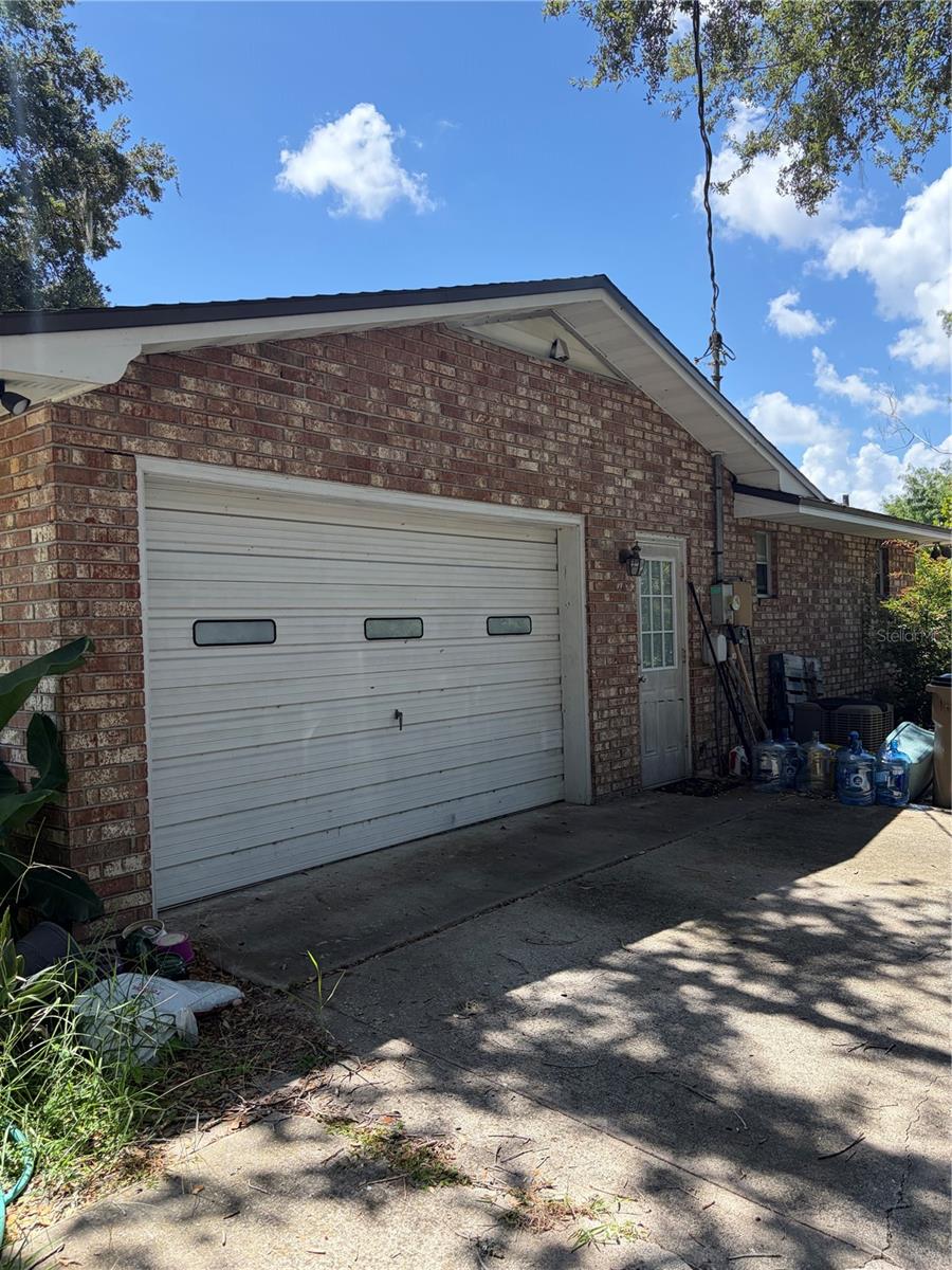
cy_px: 635
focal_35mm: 26
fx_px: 953
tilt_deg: -0.4
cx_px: 476
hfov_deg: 53.1
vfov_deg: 67.3
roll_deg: +2.3
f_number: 1.6
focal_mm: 5.96
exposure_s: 1/1848
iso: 64
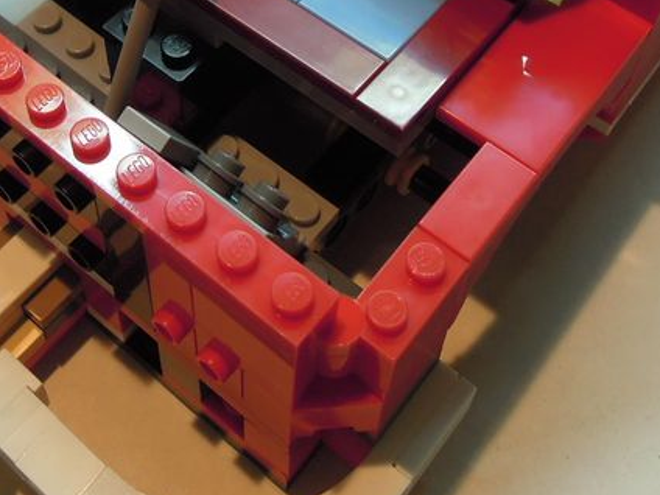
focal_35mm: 58
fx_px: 1106
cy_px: -64
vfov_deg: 23.5
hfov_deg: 33.1
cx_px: 248
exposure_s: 1/30
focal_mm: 4.3
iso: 160
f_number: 2.8
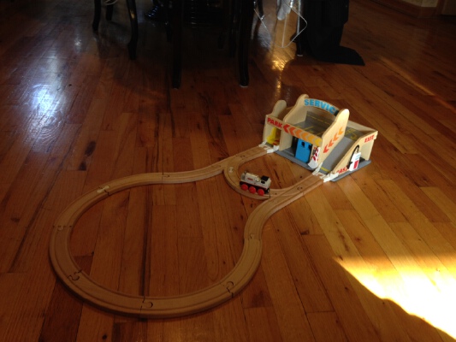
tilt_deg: -30.8
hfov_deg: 55.3
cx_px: 228
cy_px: 171
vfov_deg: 43.0
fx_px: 435
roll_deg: -3.9
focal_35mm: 33
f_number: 2.4
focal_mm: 4.12
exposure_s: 1/20
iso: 64
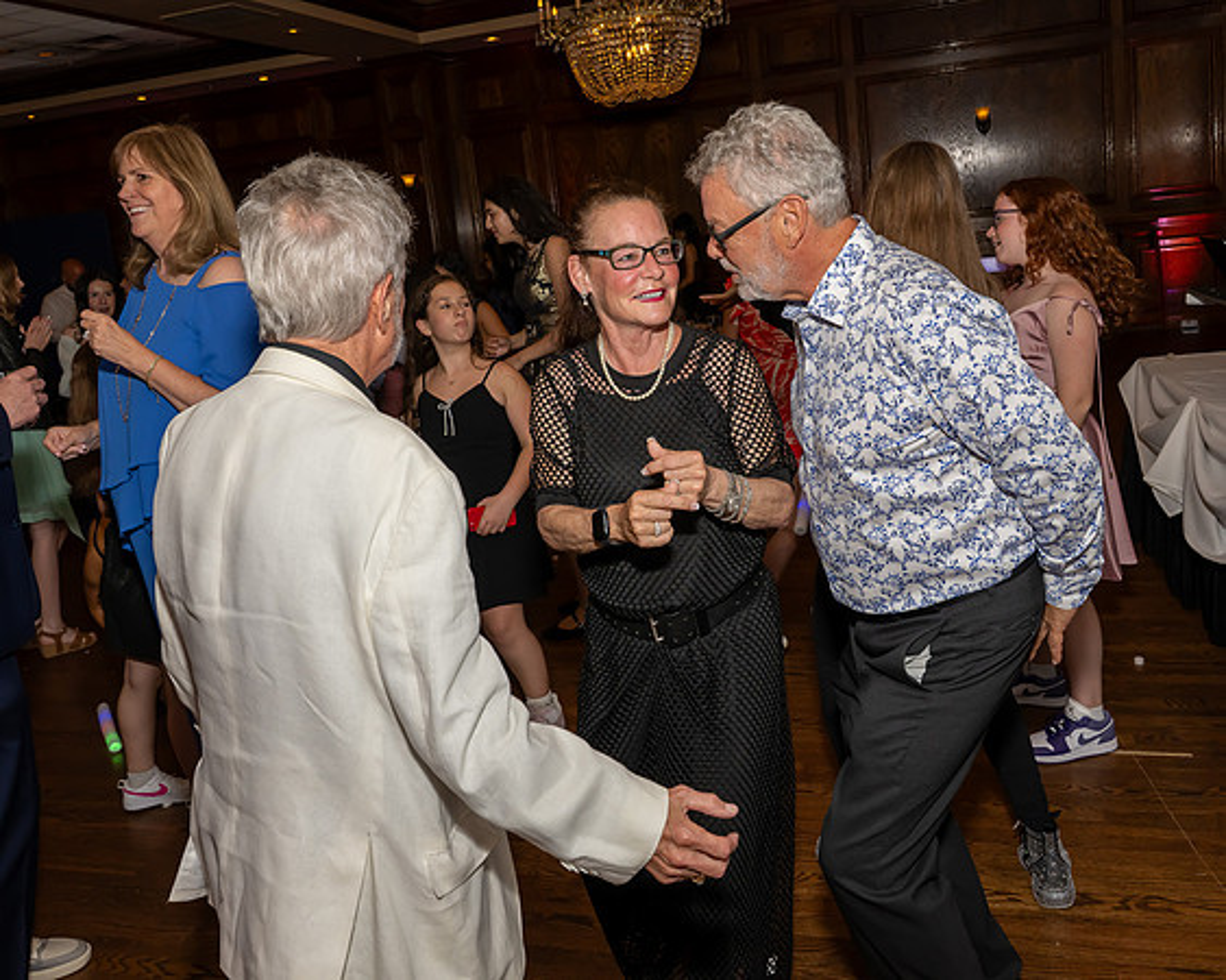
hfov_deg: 57.6
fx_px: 1116
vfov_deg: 47.3
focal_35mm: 31
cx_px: 613
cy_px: 422
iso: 640
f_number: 8
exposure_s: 1/250
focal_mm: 24
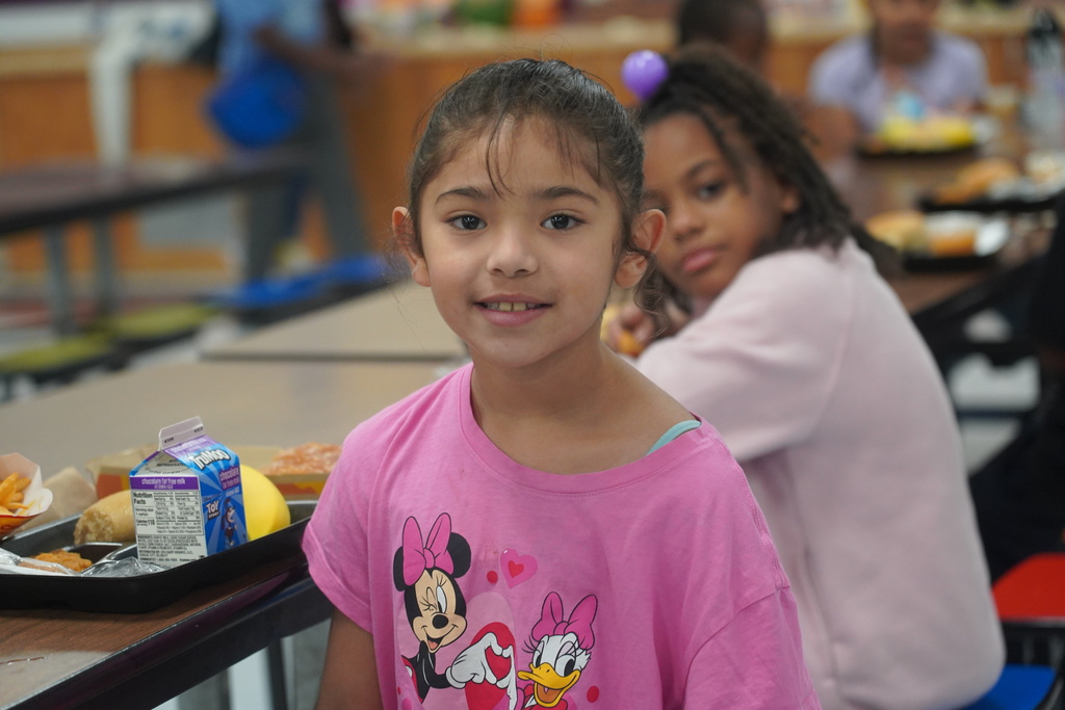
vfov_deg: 13.0
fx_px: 3106
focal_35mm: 105
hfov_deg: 19.5
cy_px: 355
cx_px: 532
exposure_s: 1/160
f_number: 4
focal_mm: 105
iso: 3200
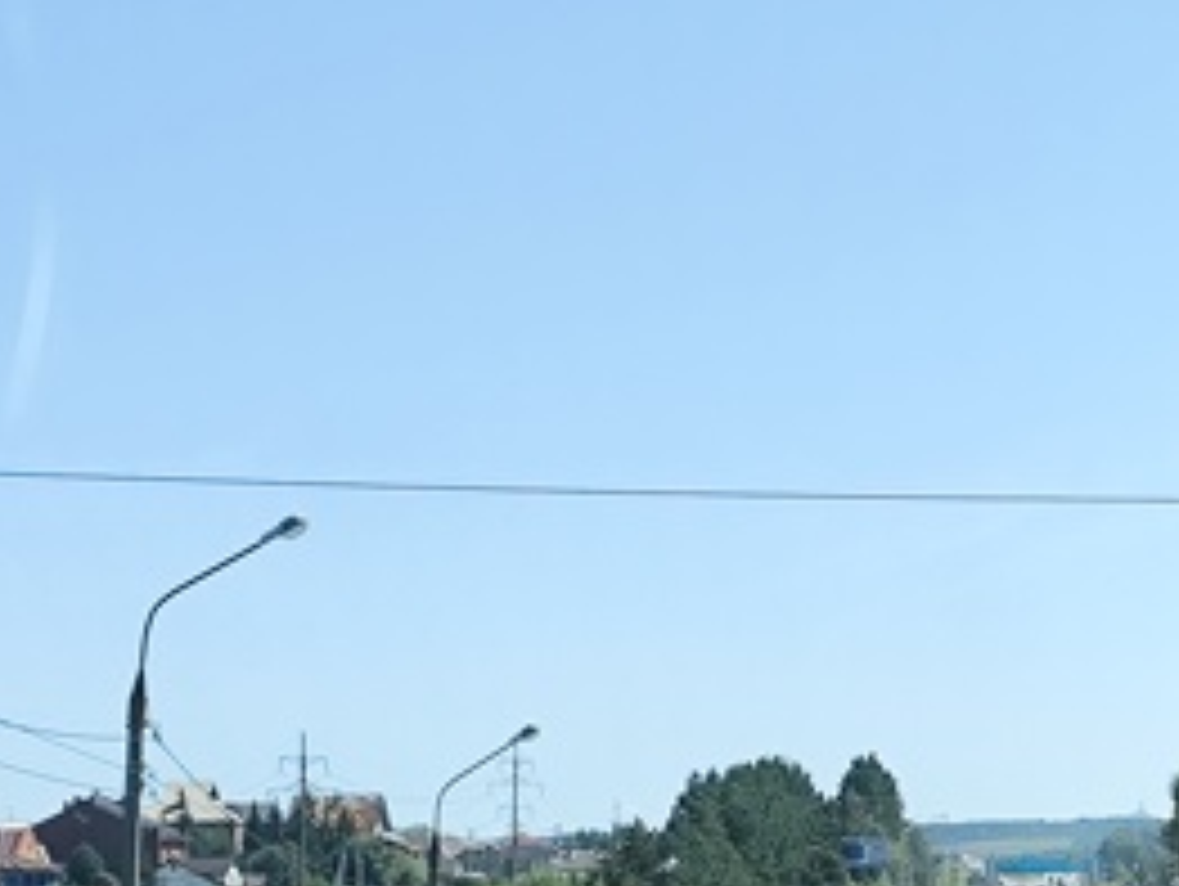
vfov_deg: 10.6
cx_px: 1269
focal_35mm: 139
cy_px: 931
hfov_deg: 13.9
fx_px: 4739
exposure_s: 1/505
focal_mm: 6.19
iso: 50
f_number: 1.65
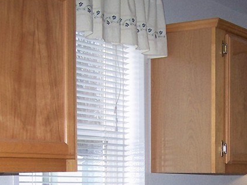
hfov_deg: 21.2
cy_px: 219
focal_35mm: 92
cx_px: 173
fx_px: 656
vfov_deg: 15.5
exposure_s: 1/60
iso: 80
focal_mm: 6.3
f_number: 2.8
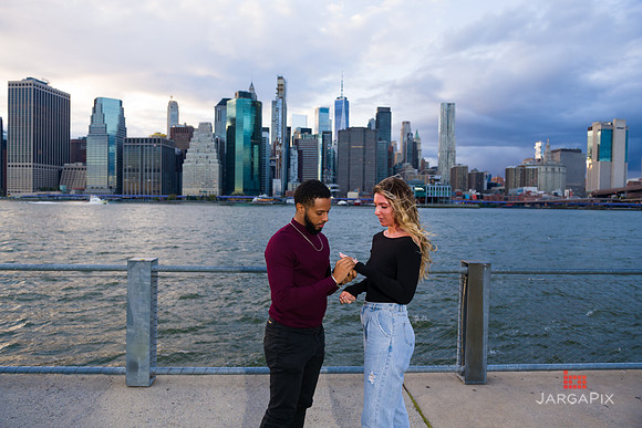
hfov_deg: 73.7
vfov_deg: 53.2
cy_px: 214
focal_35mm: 24
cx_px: 321
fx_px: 428
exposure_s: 1/200
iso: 250
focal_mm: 24
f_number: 4
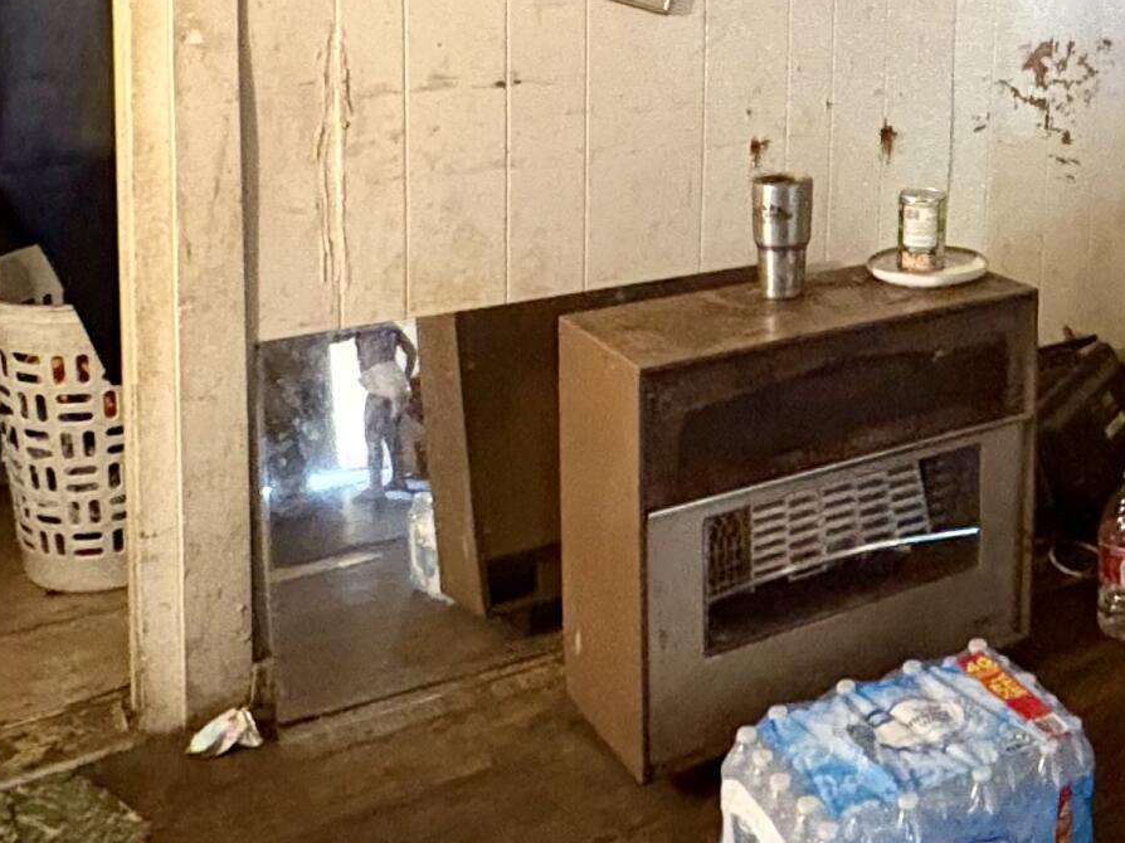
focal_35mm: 47
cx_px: 1031
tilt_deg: -9.3
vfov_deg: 29.2
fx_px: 1527
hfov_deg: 37.6
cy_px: 34
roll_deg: -2.8
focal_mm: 2.22
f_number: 2.2
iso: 800
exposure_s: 1/30
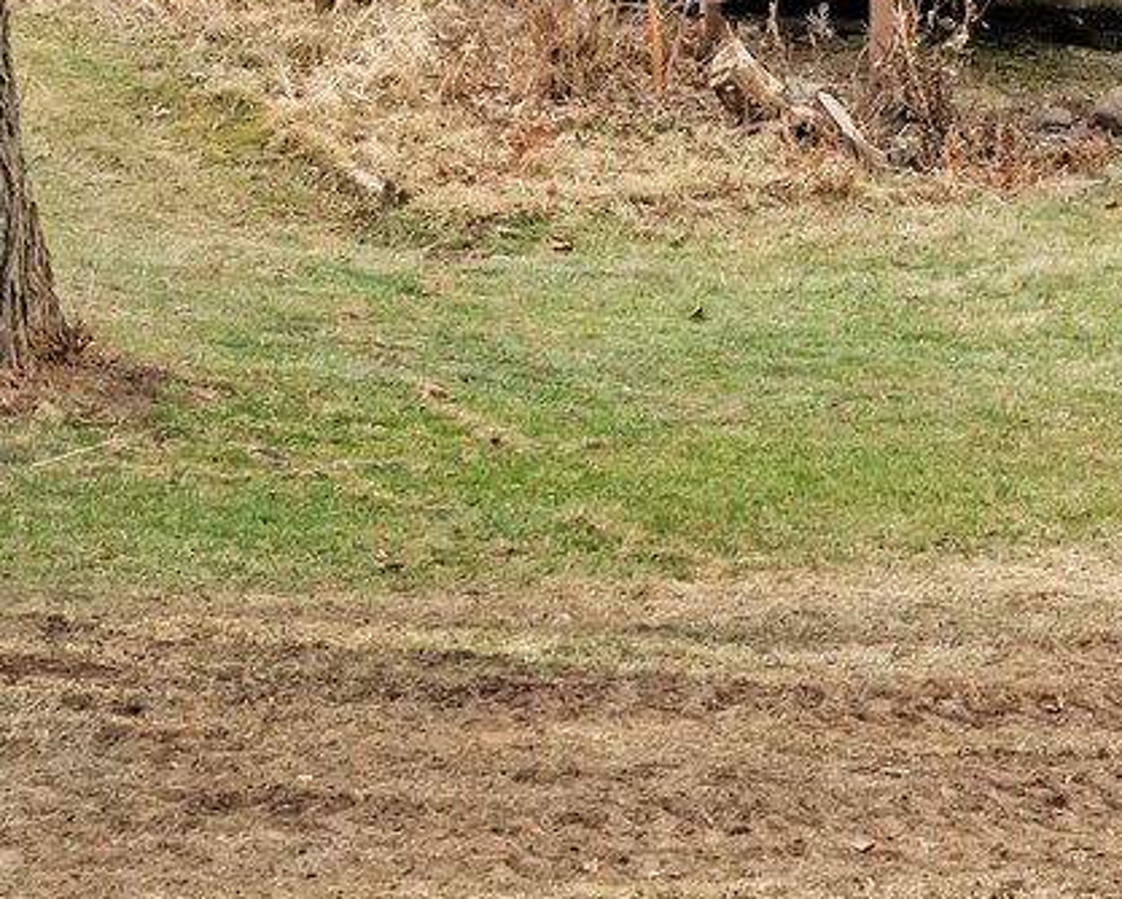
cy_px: -48
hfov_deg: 16.7
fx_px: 3754
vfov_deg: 13.4
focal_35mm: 113
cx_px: 1080
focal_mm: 31
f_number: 9
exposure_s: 1/320
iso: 640
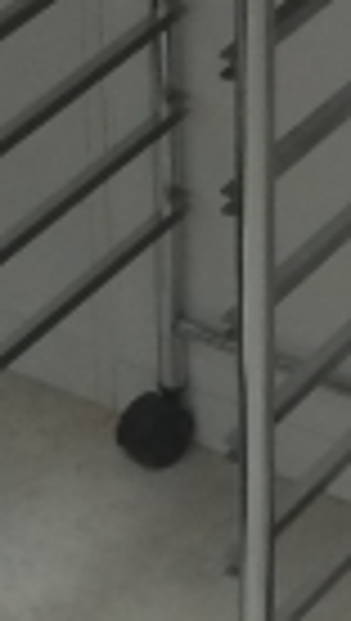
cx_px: 99
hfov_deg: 6.7
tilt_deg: -33.2
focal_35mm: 183
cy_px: 234
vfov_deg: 11.7
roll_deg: +1.7
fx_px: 3017
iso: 64
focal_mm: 4.15
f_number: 2.2
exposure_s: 1/33
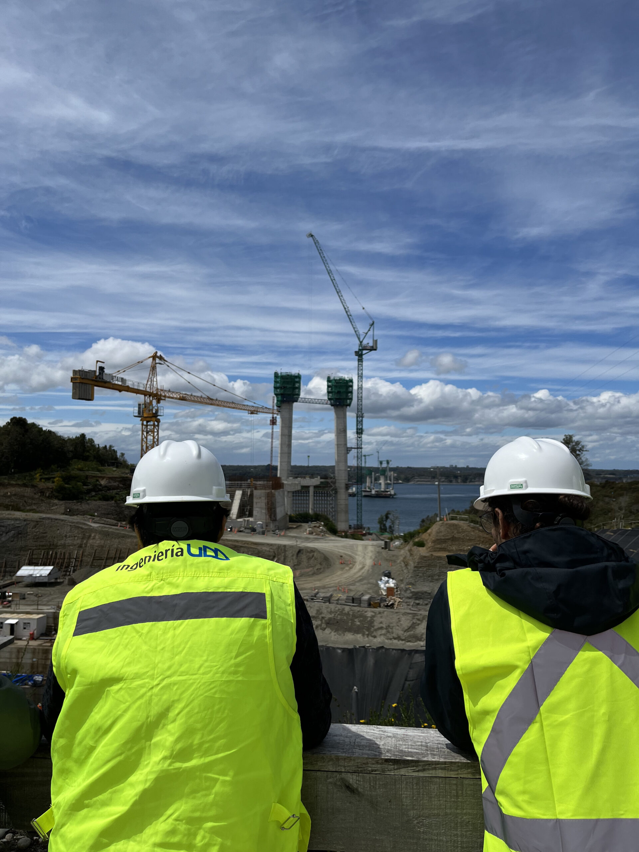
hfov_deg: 53.1
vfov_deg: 67.3
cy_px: 426
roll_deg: -0.2
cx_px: 320
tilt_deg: +5.5
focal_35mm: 26
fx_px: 640
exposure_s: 1/9091
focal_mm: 5.1
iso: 50
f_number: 1.6
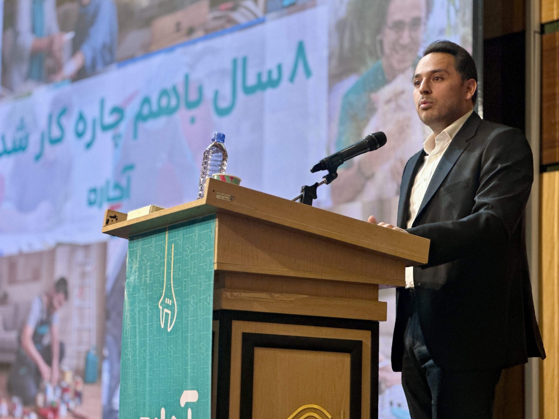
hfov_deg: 22.7
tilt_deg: +9.0
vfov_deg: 17.2
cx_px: 249
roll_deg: -2.3
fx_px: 1389
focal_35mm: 86
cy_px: 210
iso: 320
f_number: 2.8
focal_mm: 9
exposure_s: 1/40
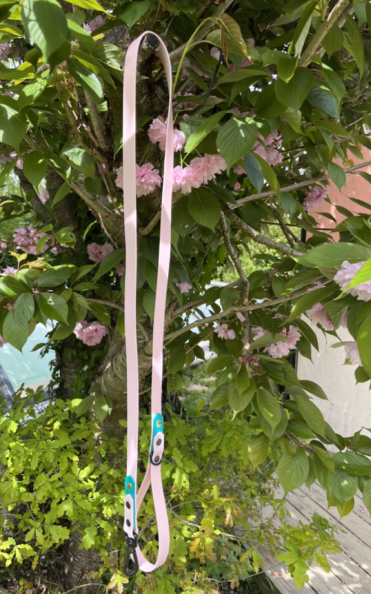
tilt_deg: -4.4
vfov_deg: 66.5
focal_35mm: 28
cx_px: 160
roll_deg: -2.9
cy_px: 299
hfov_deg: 44.4
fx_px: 453
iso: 50
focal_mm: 5.1
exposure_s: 1/787
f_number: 1.6
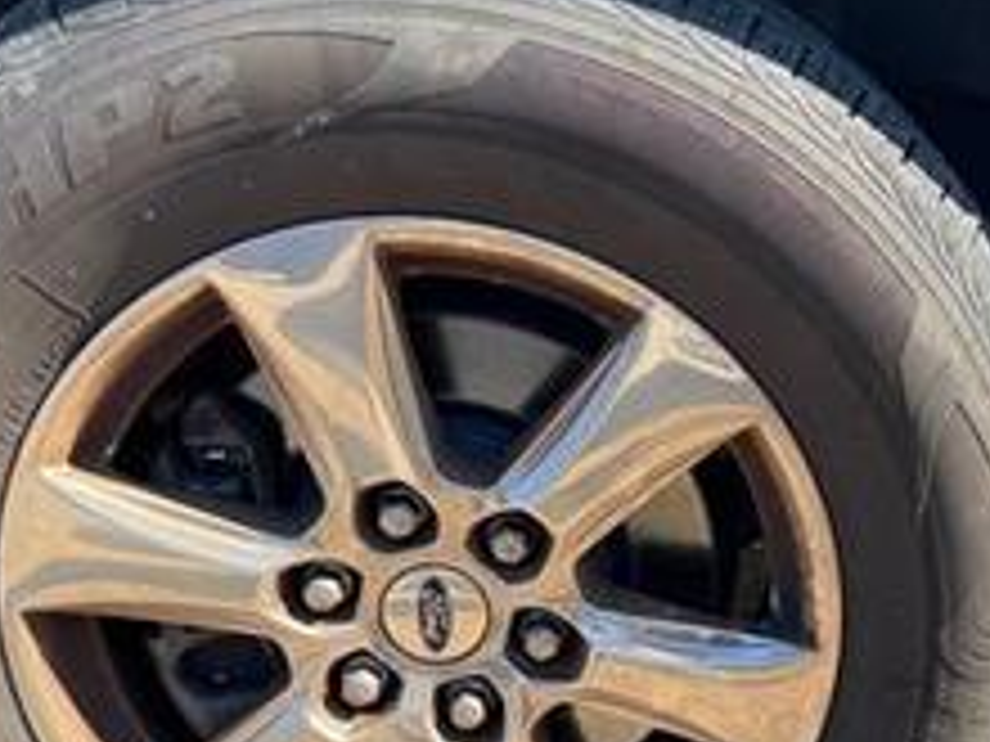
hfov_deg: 34.4
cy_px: 535
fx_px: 1573
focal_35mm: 55
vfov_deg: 26.3
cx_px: 706
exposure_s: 1/938
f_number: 1.78
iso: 80
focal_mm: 6.76
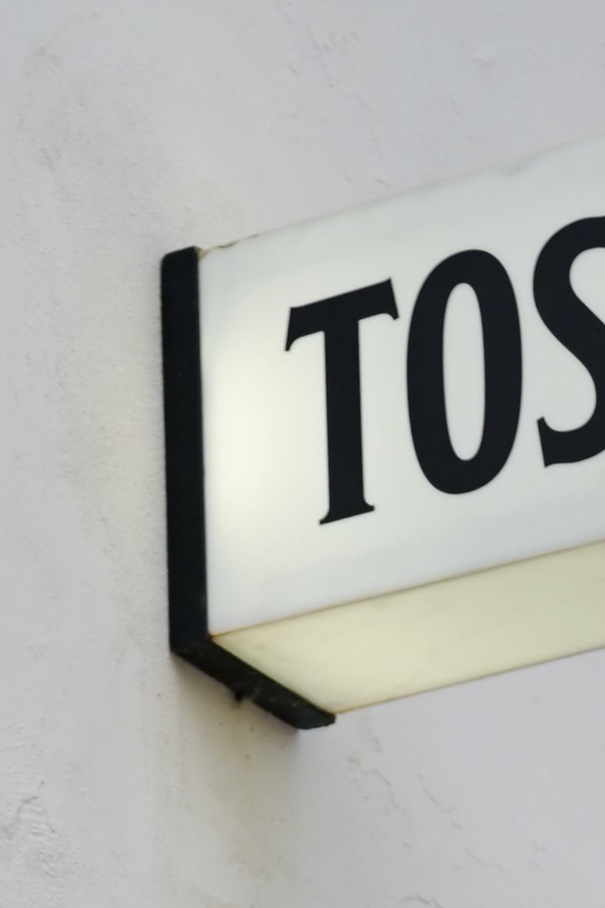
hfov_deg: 10.3
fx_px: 3352
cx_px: 224
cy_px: 1160
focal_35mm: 133
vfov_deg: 14.8
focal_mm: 28
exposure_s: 1/500
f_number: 2.8
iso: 100
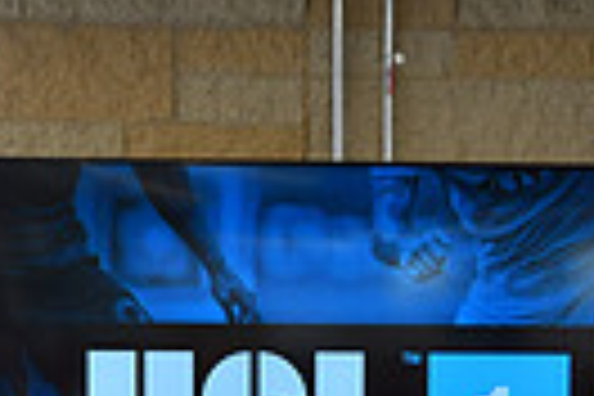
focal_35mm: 184
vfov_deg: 7.2
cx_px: 342
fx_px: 3036
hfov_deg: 11.2
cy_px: 749
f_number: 3.5
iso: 400
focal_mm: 42
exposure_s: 1/60
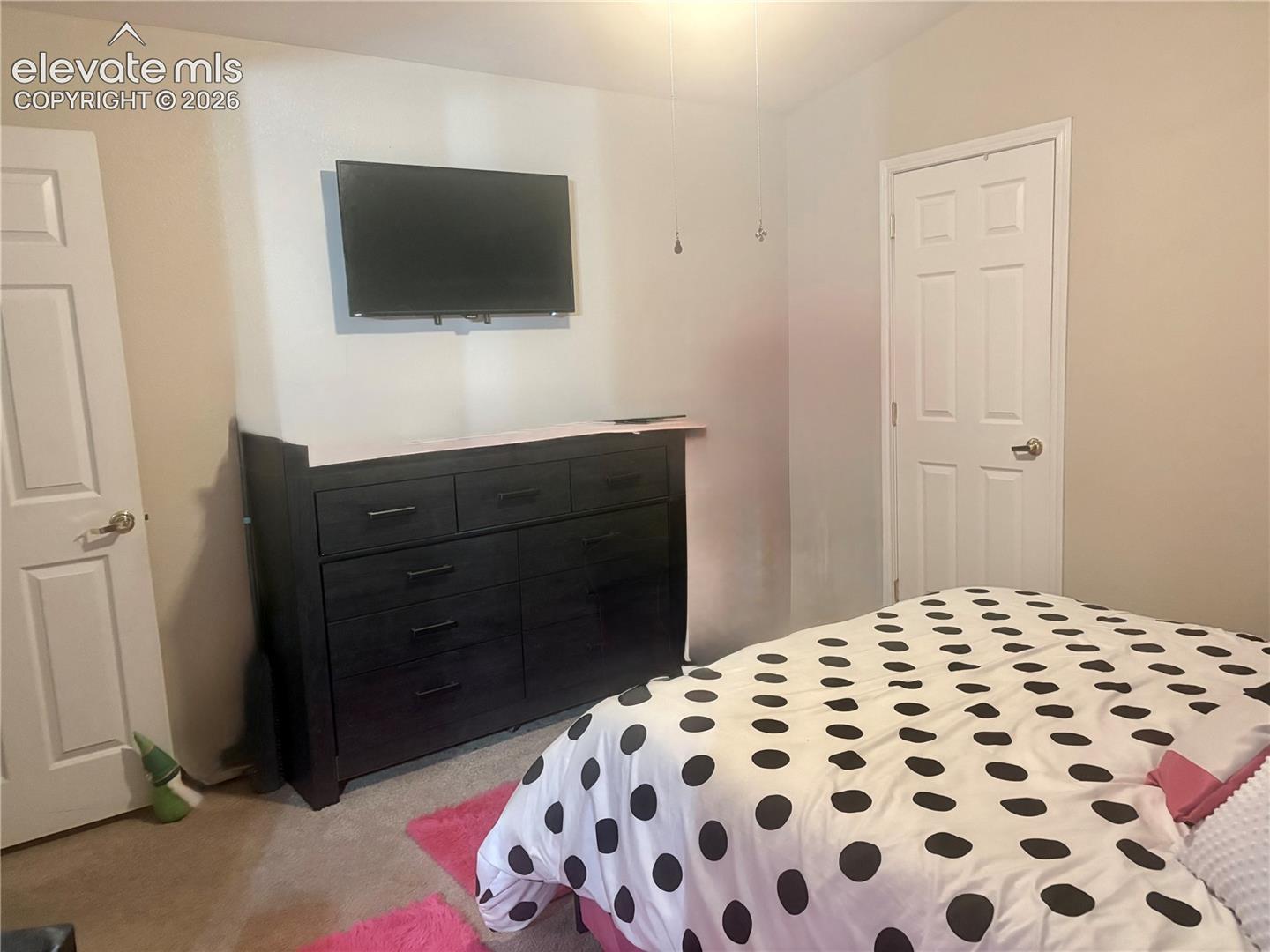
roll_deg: +2.8
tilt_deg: -8.0
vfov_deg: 53.1
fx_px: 954
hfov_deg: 67.3
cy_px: 476
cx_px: 635
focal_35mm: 26
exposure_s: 1/30
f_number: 1.6
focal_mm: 5.96
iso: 500
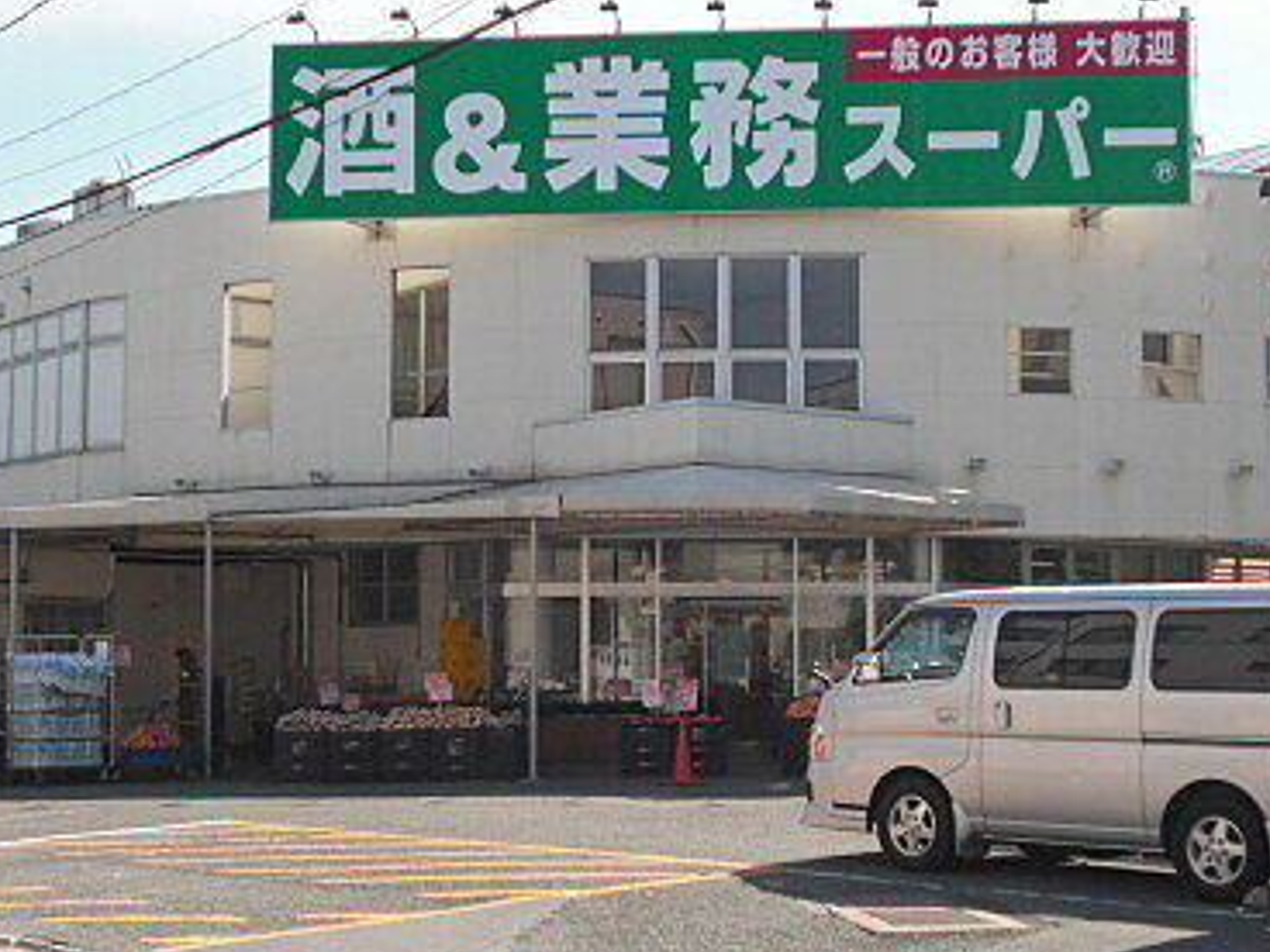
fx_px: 2421
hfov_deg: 29.4
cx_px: 676
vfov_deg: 22.2
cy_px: 510
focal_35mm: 66
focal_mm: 6.9
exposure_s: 1/1000
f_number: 3.9
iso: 200
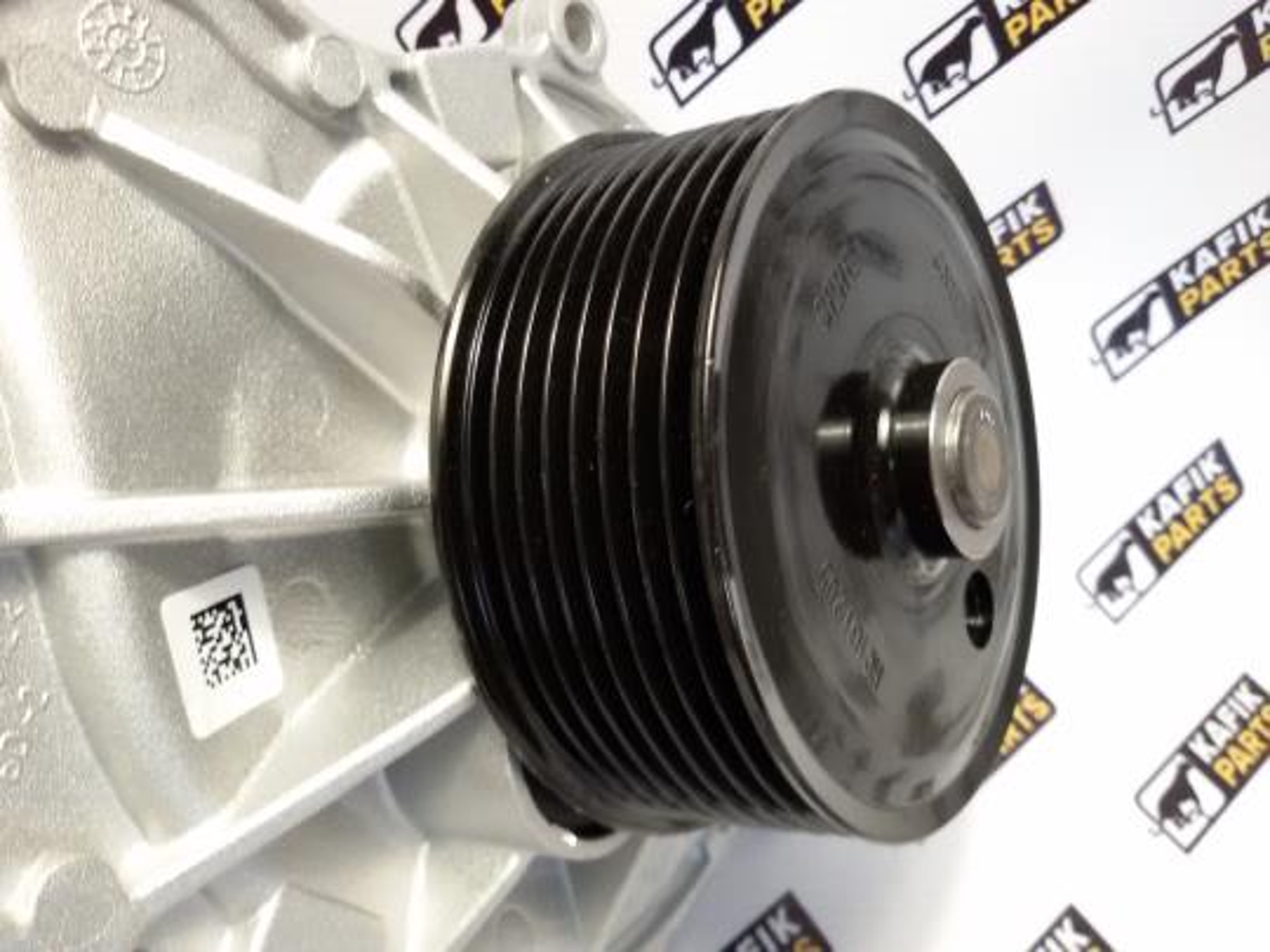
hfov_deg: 58.4
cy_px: 476
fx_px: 1137
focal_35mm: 31
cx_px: 635
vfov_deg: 45.4
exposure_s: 1/33
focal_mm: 2.93
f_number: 2.4
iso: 200
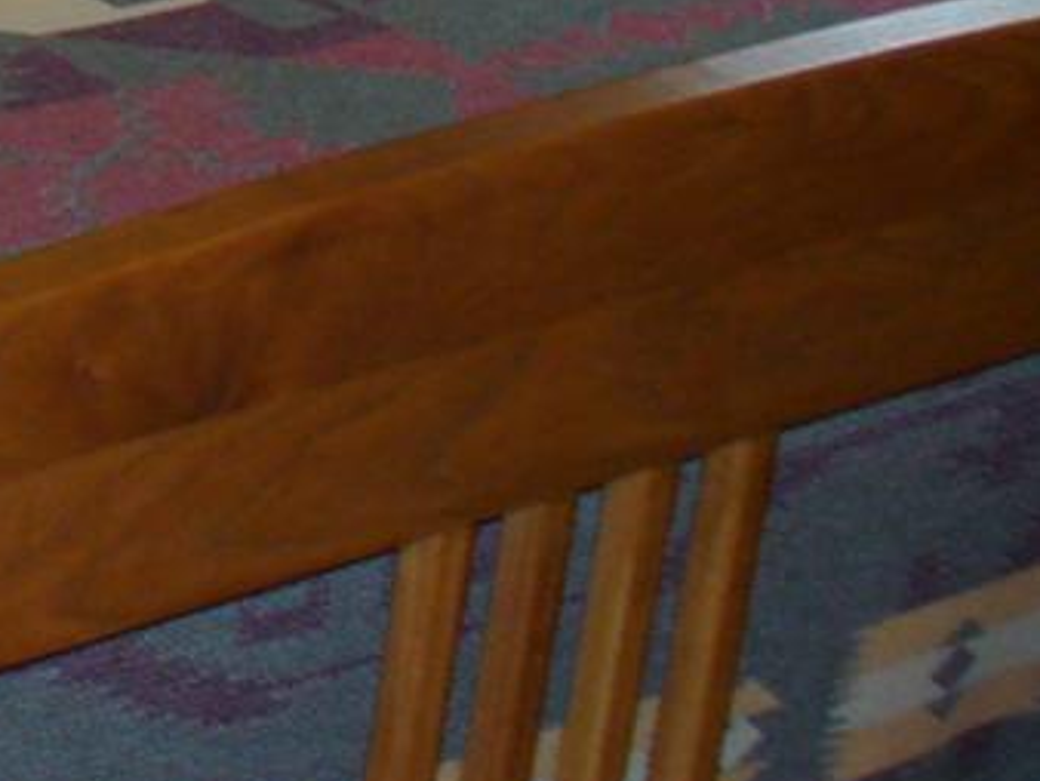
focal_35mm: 164
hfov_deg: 10.7
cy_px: -397
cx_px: -1265
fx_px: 4931
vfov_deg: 8.8
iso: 80
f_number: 2.8
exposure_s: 1/30
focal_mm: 6.1
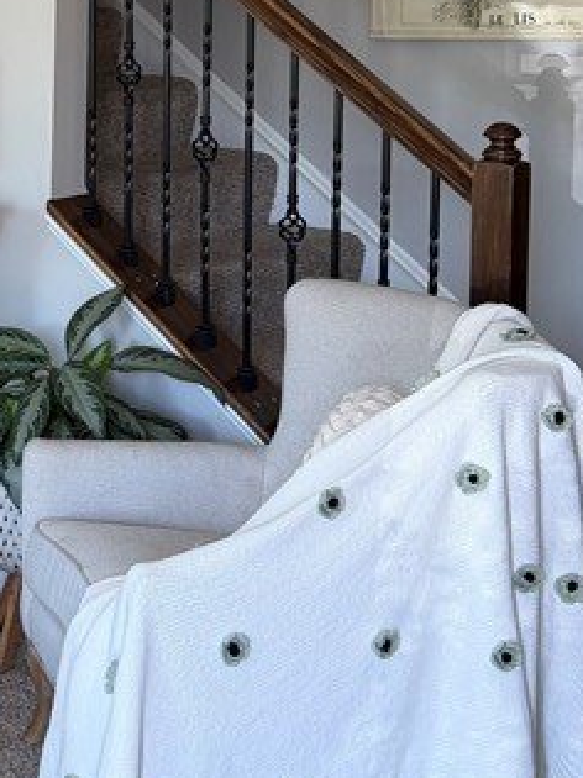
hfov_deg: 17.9
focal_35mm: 78
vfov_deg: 24.6
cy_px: 141
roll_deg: -0.1
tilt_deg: -7.1
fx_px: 1753
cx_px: -121
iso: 100
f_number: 1.78
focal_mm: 6.76
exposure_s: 1/121
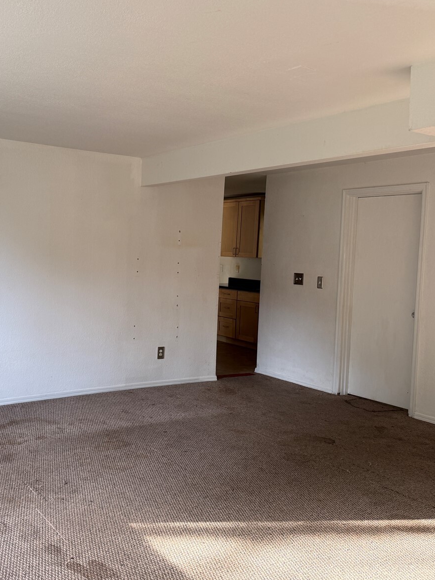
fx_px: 553
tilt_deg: -3.8
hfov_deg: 41.5
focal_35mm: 33
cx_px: 102
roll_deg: -2.3
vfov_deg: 55.4
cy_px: 289
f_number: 1.78
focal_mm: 6.76
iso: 100
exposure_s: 1/121
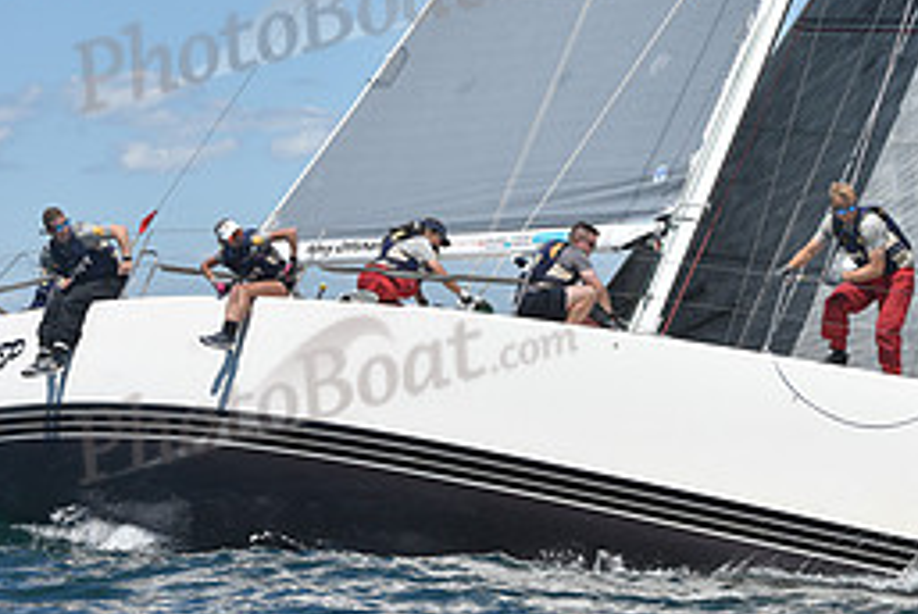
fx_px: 4953
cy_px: 155
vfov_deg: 7.1
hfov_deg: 10.6
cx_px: 764
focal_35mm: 194
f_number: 11
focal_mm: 86
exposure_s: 1/800
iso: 250
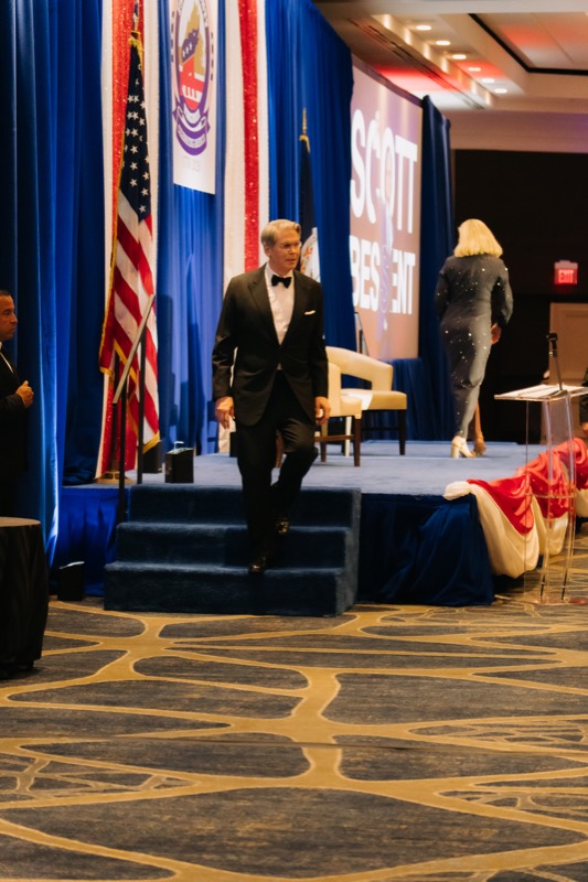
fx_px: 2573
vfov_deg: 19.5
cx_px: 294
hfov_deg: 13.0
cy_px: 441
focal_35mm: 105
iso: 6400
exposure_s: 1/80
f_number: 2.8
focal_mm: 70
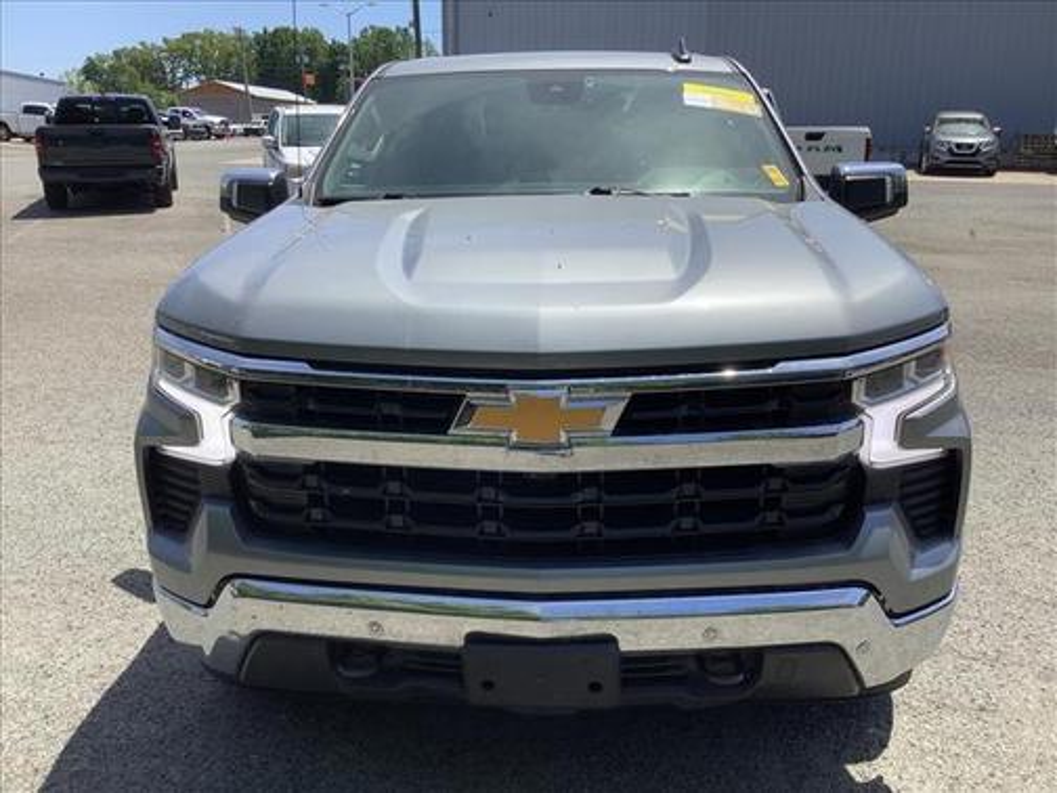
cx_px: 528
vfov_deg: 45.4
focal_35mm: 31
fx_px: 947
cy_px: 396
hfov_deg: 58.4
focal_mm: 3.3
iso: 25
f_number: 2.4
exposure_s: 1/1058
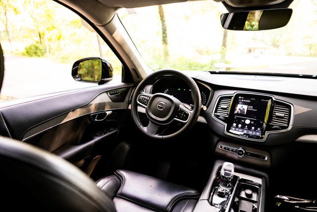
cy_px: 106
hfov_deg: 73.7
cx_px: 158
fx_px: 211
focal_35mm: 24
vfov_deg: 53.2
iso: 1000
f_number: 2.8
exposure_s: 1/200
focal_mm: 24
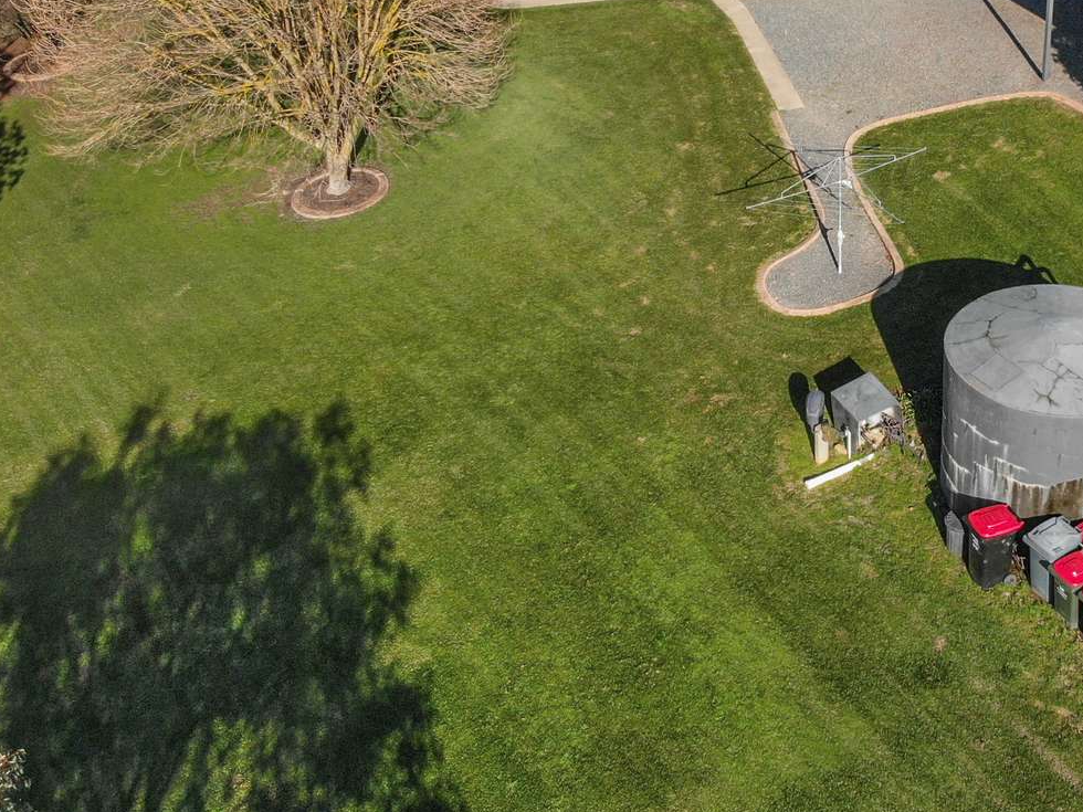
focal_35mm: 47
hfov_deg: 38.8
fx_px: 1470
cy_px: 171
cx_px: 879
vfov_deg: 30.2
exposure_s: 1/500
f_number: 2.8
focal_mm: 4.5
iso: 100
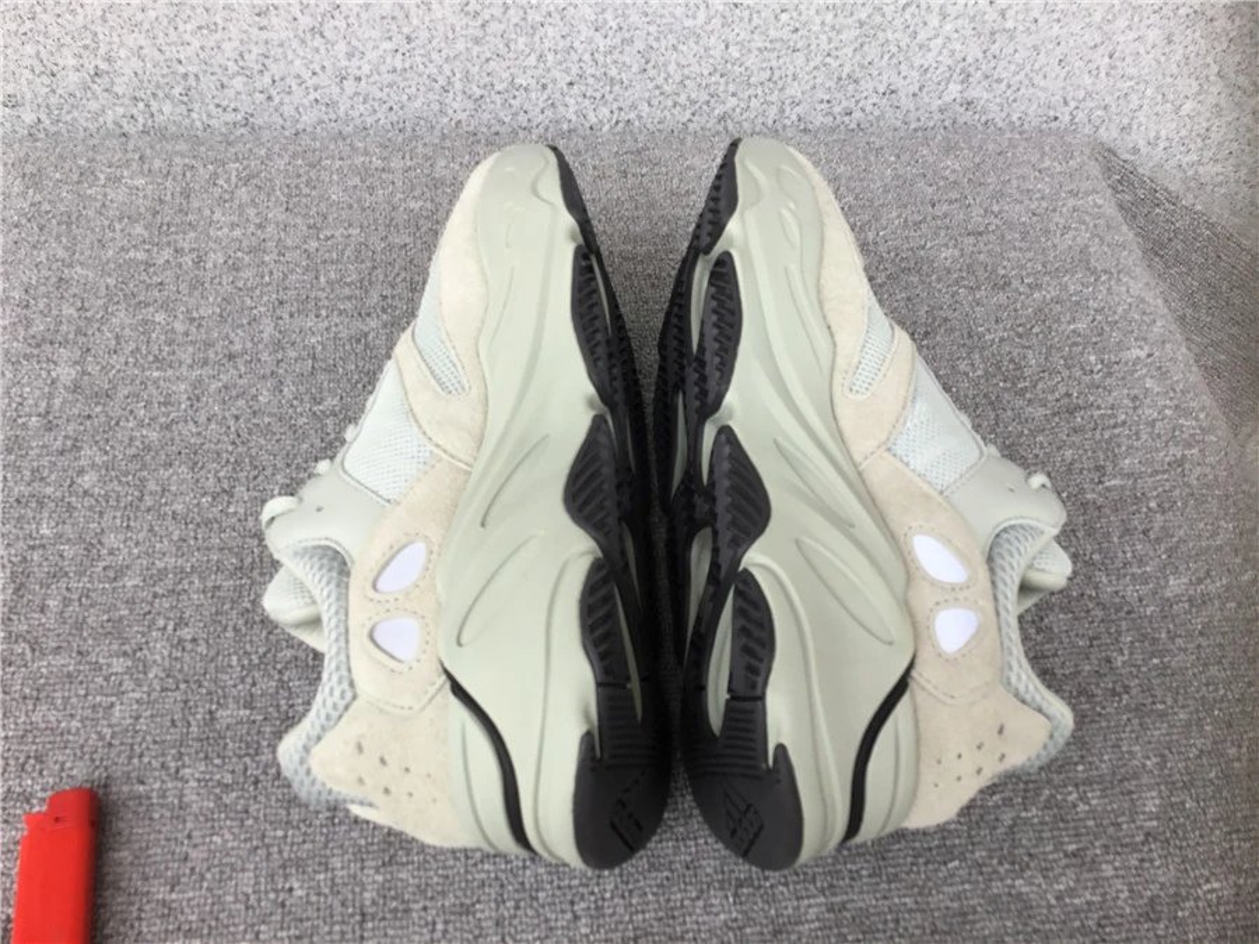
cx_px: 630
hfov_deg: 58.4
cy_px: 472
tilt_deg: -53.8
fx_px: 1127
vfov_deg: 45.4
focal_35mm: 31
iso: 25
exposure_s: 1/179
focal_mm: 3.3
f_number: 2.4
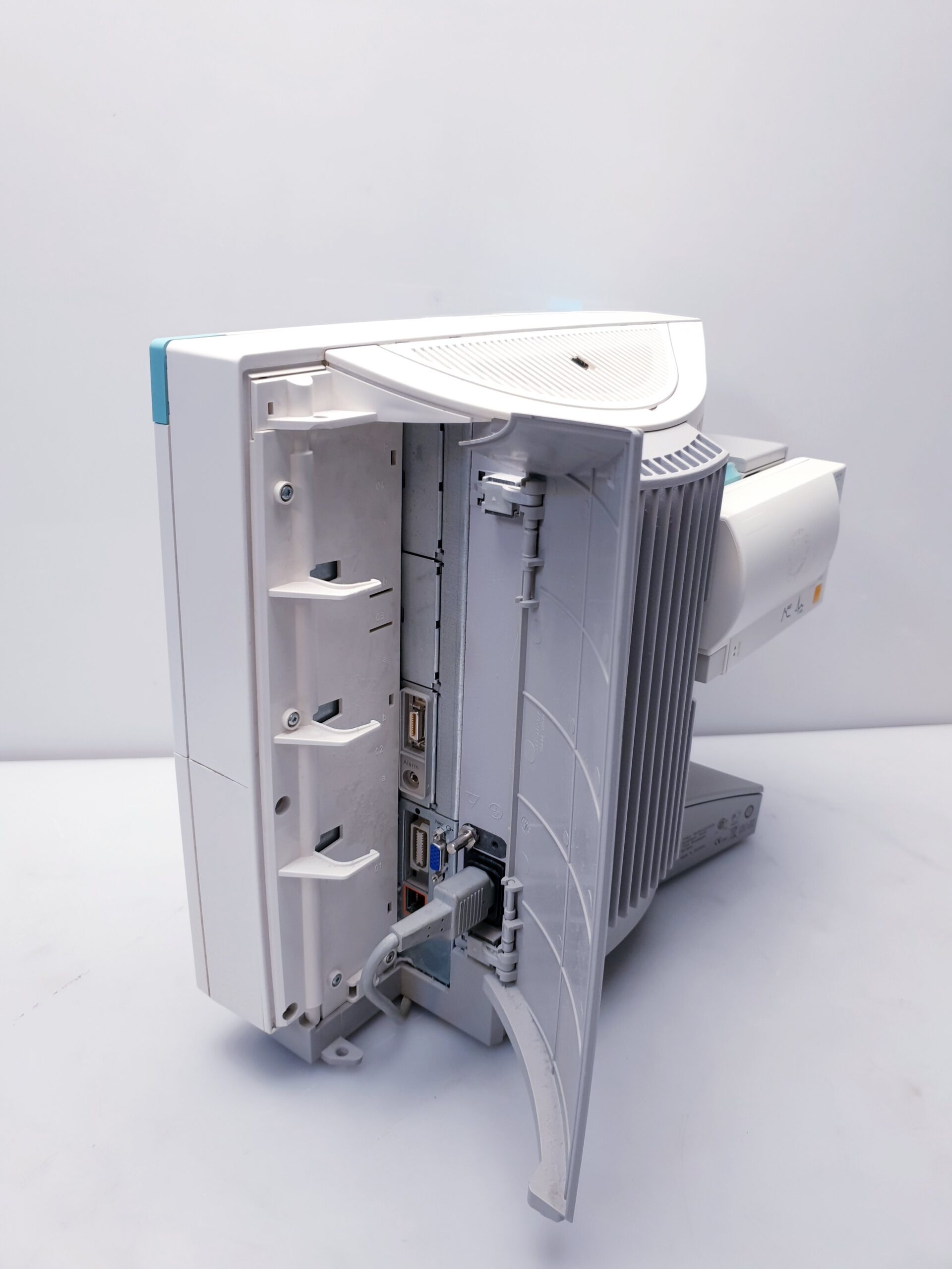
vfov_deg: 67.3
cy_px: 634
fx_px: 953
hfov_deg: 53.1
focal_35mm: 26
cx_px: 476
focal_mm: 4.3
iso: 50
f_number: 1.5
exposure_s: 1/100
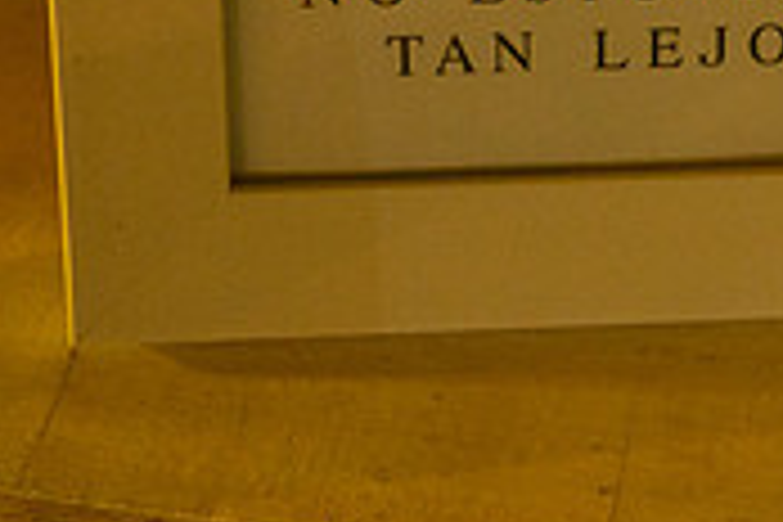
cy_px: -313
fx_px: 2392
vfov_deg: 11.8
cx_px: 688
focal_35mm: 110
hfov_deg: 18.3
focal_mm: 33
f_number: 5
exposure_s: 1/60
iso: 2000
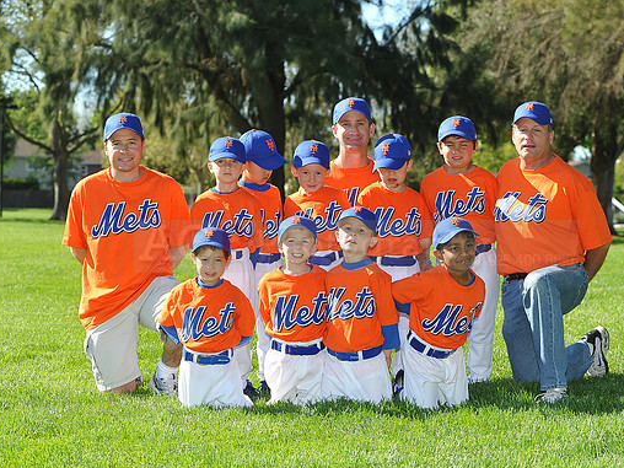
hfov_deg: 19.4
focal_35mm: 101
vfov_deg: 14.6
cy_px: 236
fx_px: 1821
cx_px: 340
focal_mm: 92
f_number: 7.1
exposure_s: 1/250
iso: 200
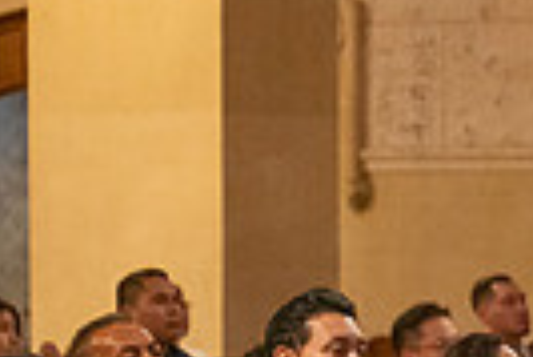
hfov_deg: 6.6
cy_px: 459
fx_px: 4521
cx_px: 990
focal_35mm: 305
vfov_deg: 4.5
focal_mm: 70
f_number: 2.8
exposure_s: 1/200
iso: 2000
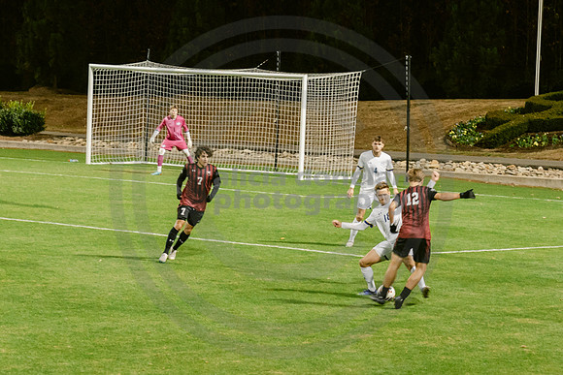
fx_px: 2522
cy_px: 236
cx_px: 334
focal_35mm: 161
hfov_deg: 12.7
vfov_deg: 8.5
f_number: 4
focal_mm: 70
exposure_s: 1/160
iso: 2000
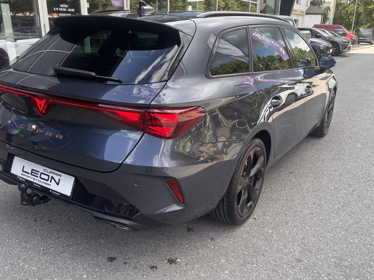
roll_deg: -0.1
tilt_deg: -18.0
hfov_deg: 56.8
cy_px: 146
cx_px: 175
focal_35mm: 32
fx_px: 346
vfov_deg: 44.1
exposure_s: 1/688
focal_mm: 5.96
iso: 50
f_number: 1.6
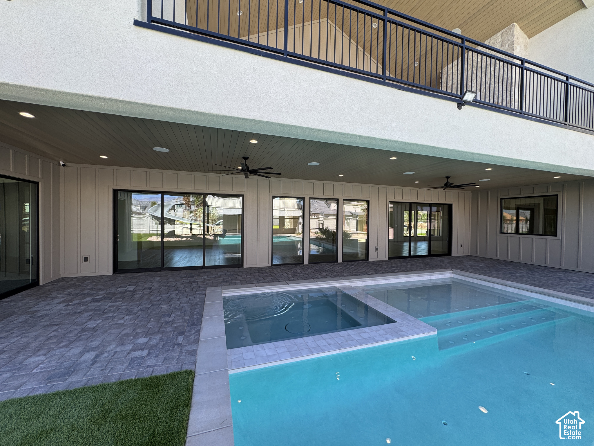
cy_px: 223
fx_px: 240
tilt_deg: -0.6
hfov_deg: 102.1
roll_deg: -0.5
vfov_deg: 85.7
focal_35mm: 14
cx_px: 297
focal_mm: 2.22
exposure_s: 1/205
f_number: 2.2
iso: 40
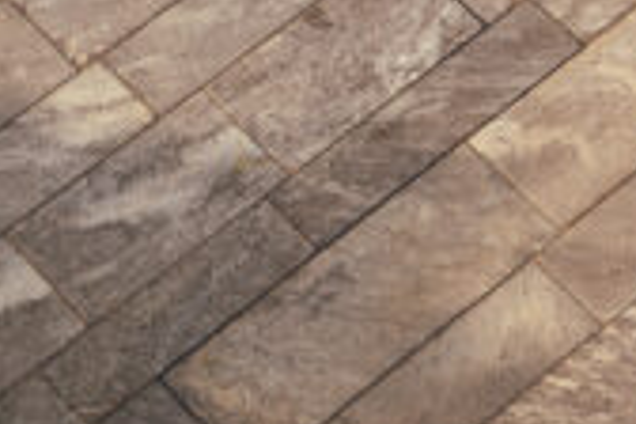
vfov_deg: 6.8
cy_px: -343
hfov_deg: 9.5
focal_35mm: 197
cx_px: 1420
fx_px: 3480
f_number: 3.5
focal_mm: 43
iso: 50
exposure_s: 1/160
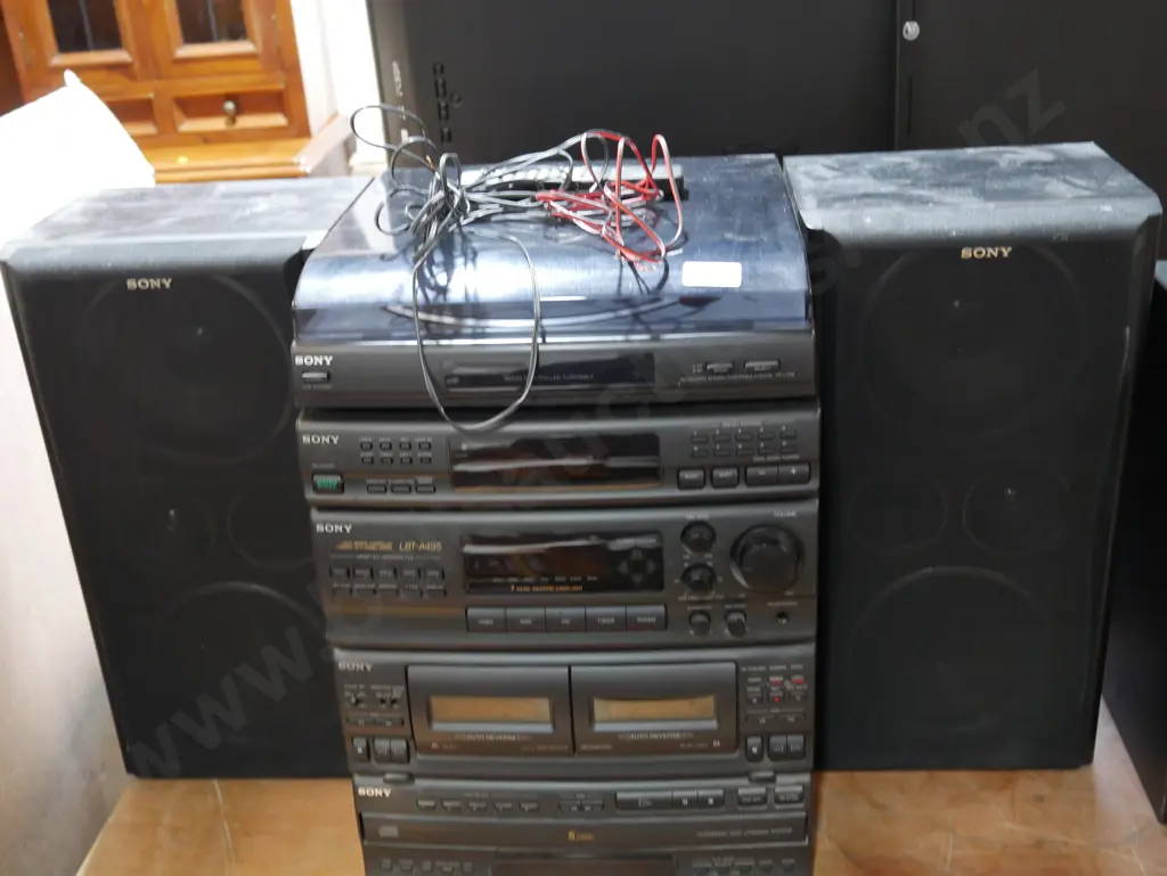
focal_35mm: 40
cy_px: 438
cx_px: 584
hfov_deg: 46.8
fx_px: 1349
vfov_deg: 36.0
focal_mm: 20
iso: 1600
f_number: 4.4
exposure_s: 1/60
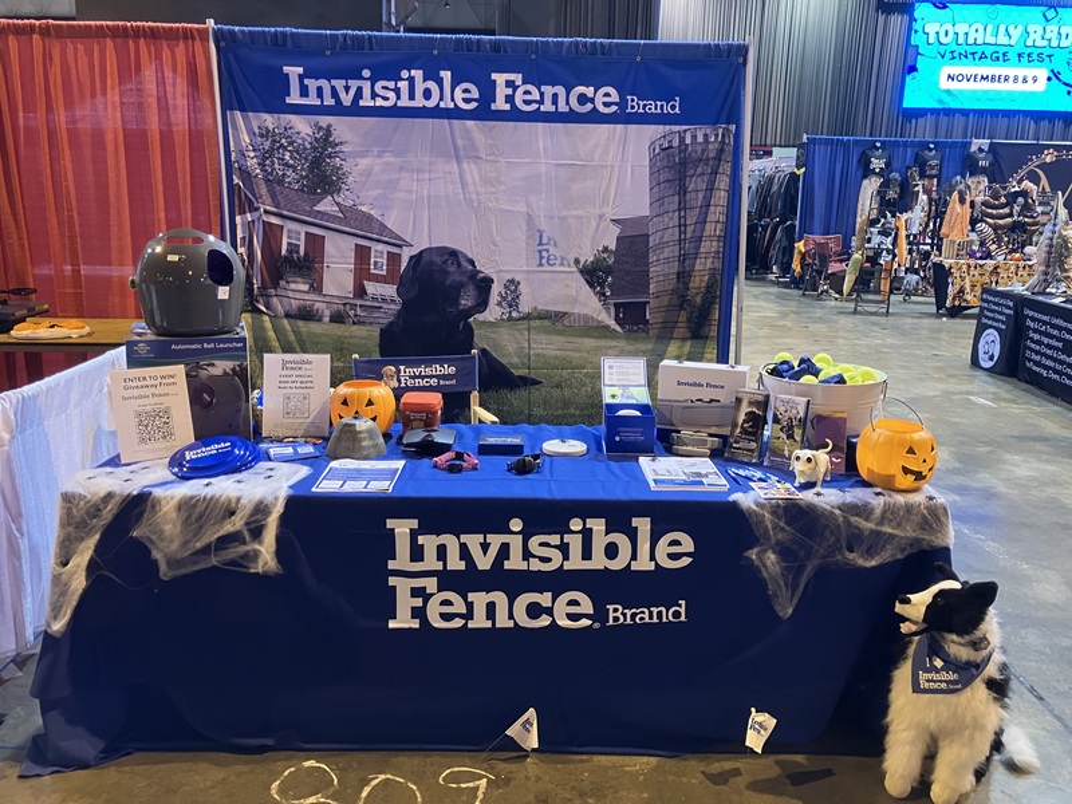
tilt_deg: -13.7
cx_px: 536
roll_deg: -1.3
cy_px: 402
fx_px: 867
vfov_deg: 49.7
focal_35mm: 28
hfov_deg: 63.4
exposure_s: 1/40
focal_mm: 3.99
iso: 320
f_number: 1.8
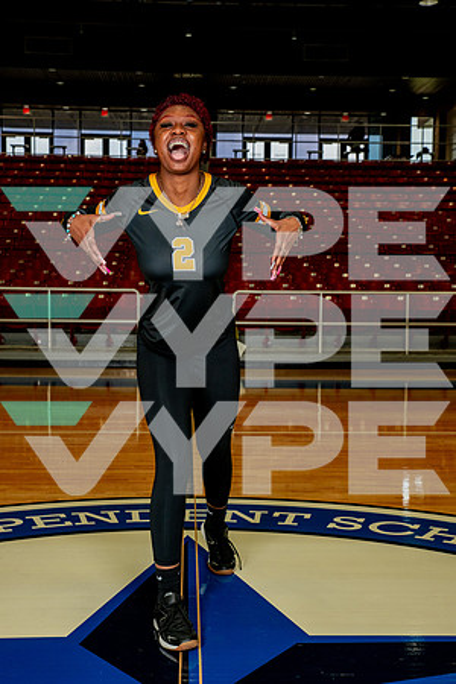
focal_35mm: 50
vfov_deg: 39.6
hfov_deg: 27.0
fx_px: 950
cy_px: 342
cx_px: 228
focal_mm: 50
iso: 800
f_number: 7.1
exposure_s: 1/200
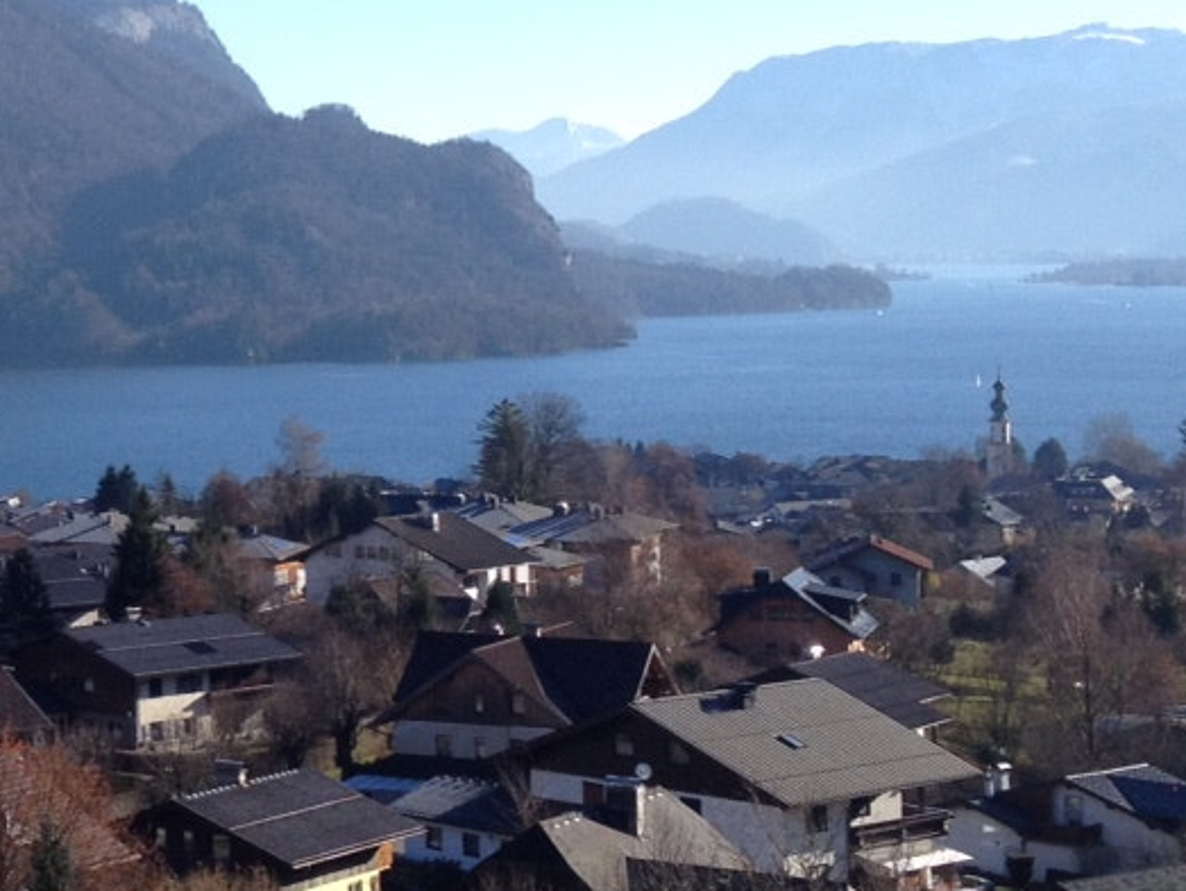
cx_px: -197
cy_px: 320
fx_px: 3669
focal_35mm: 107
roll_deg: +1.5
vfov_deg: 13.8
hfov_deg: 17.6
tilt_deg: -4.2
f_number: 2.4
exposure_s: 1/1175
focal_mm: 4.28
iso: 50
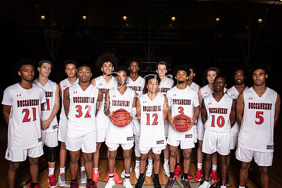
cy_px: 94
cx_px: 141
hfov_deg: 73.7
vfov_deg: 53.2
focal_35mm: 24
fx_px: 188
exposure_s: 1/200
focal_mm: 24
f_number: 14
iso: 320
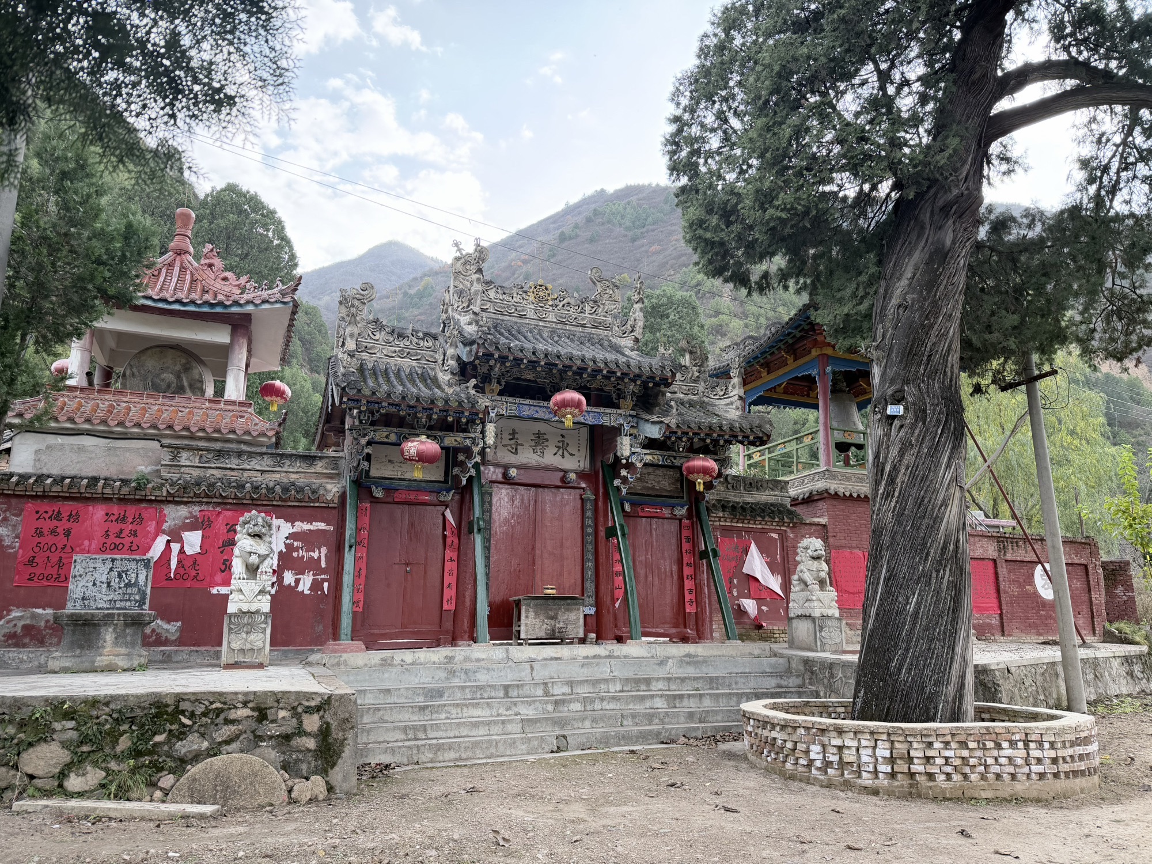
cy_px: 432
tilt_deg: +13.5
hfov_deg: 71.6
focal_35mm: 24
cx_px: 576
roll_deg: -0.2
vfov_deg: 56.8
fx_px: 799
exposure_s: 1/426
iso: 100
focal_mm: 6.76
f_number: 1.78
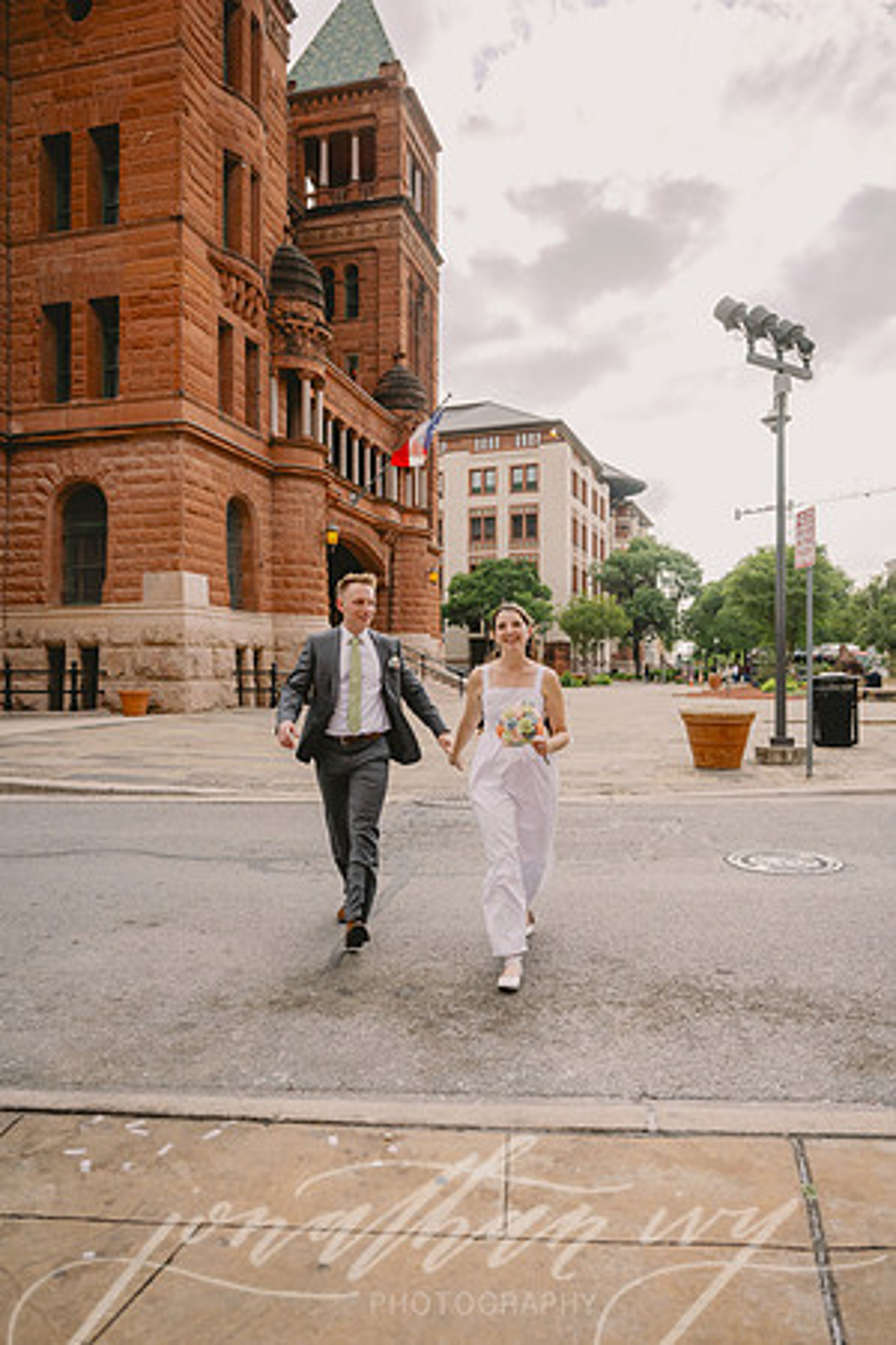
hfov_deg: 53.1
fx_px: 896
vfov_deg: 73.7
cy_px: 672
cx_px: 448
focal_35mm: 24
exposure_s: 1/3200
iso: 400
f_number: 3.2
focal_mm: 24
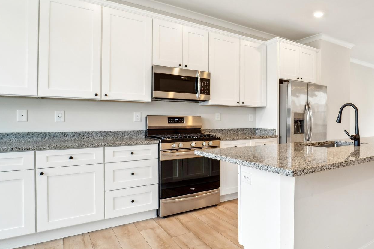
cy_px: 122
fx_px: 239
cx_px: 276
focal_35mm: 23
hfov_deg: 71.4
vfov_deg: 55.1
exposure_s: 1/30
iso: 250
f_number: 5.6
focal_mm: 14
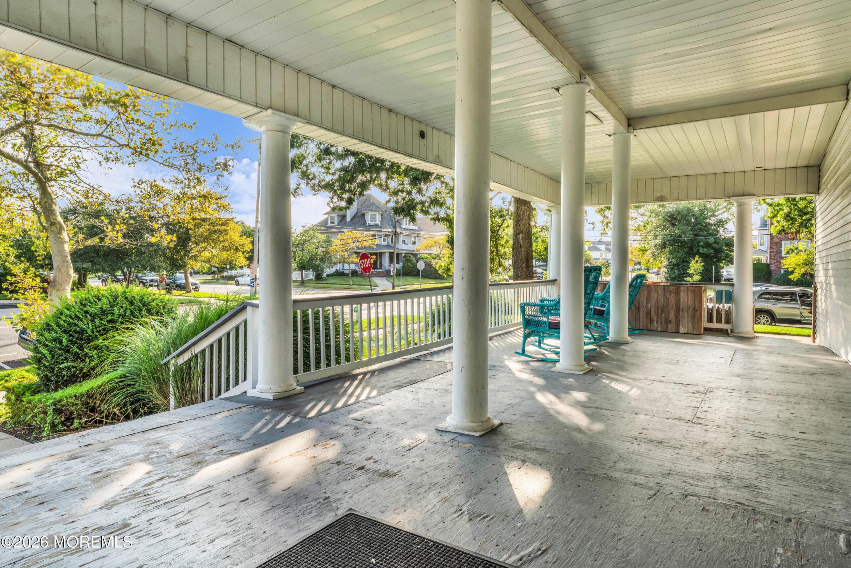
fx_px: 475
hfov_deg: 83.7
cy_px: 284
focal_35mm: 20
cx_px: 426
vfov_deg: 61.7
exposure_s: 1/8
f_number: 22
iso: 100
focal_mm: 20.1
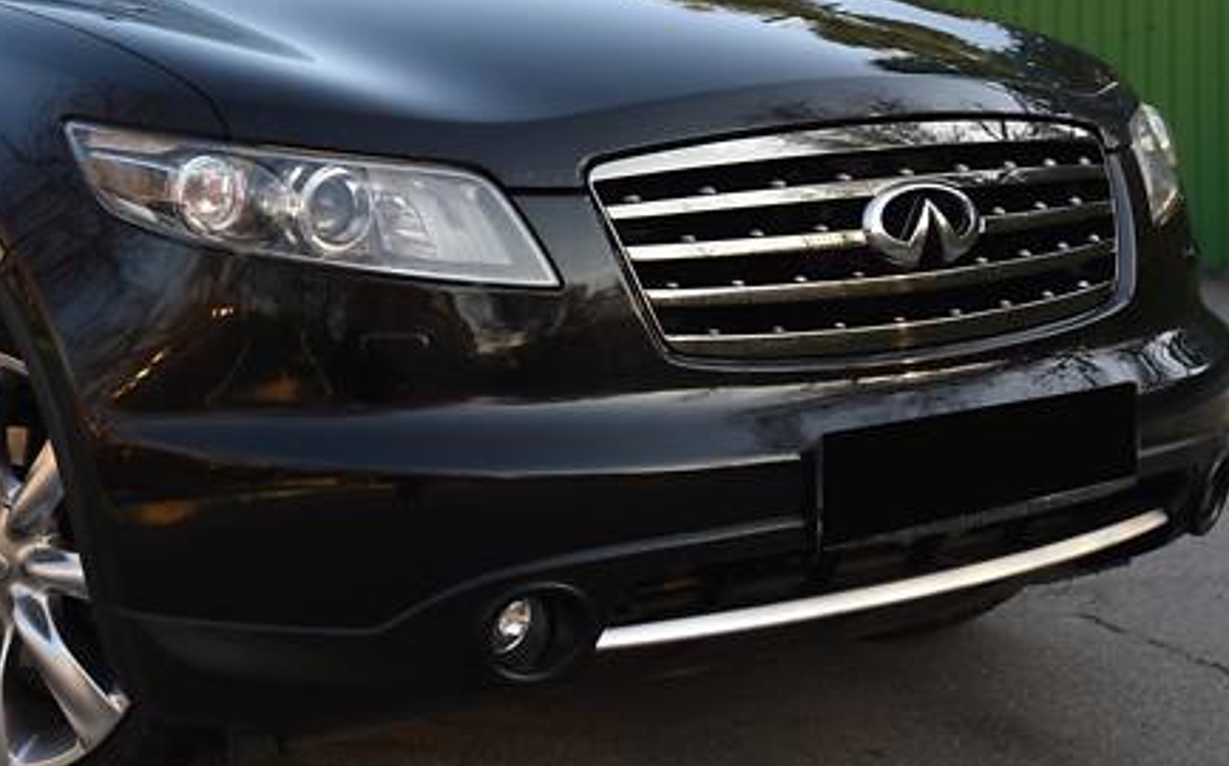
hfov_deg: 30.5
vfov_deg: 19.5
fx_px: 2209
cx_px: 301
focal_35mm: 66
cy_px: 199
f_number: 3.2
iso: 100
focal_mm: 35
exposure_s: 1/250
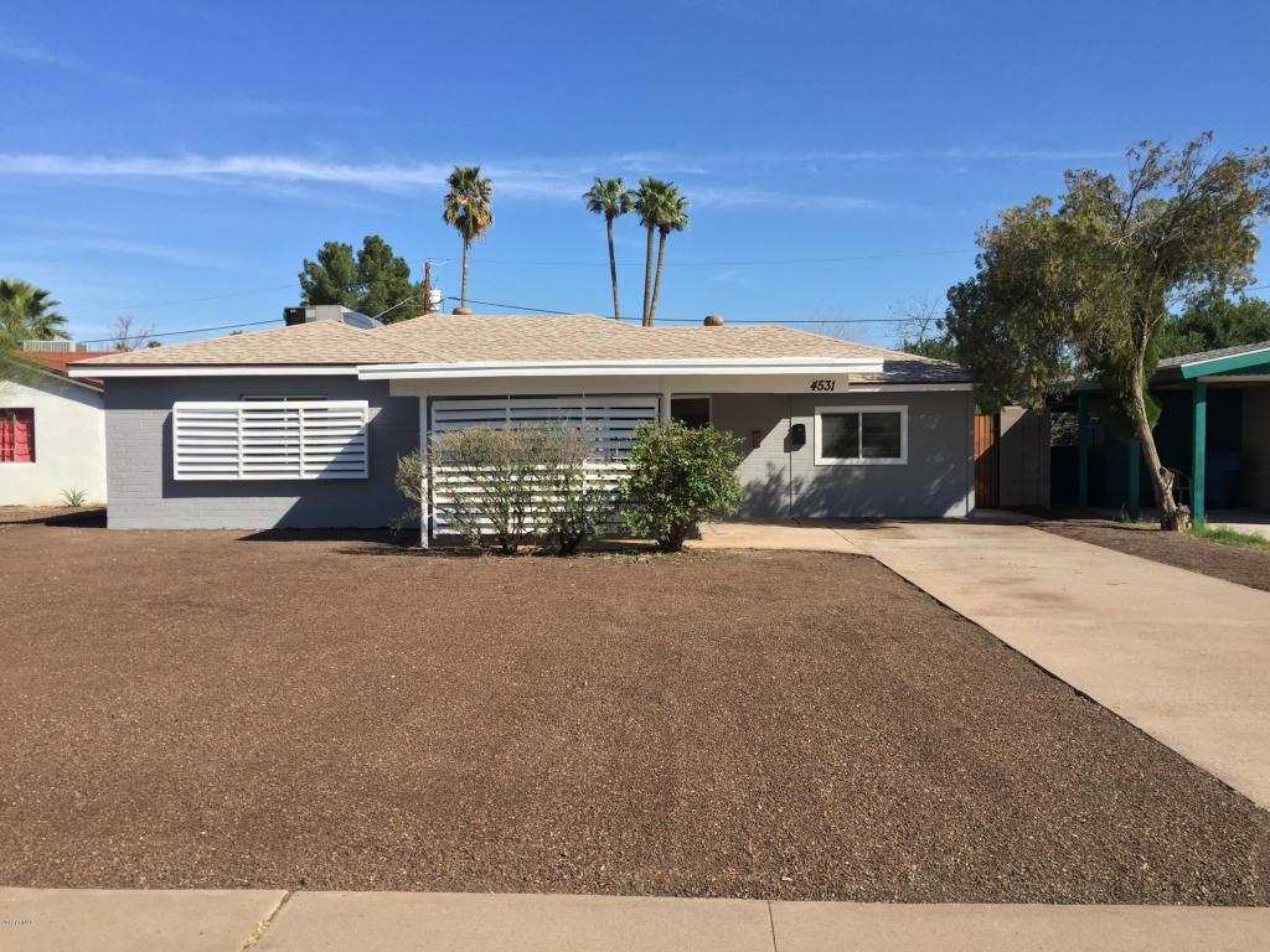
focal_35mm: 29
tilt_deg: -1.7
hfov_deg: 61.7
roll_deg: +0.3
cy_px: 476
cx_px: 635
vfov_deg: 48.2
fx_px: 1064
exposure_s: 1/1799
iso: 32
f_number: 2.2
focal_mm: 4.15
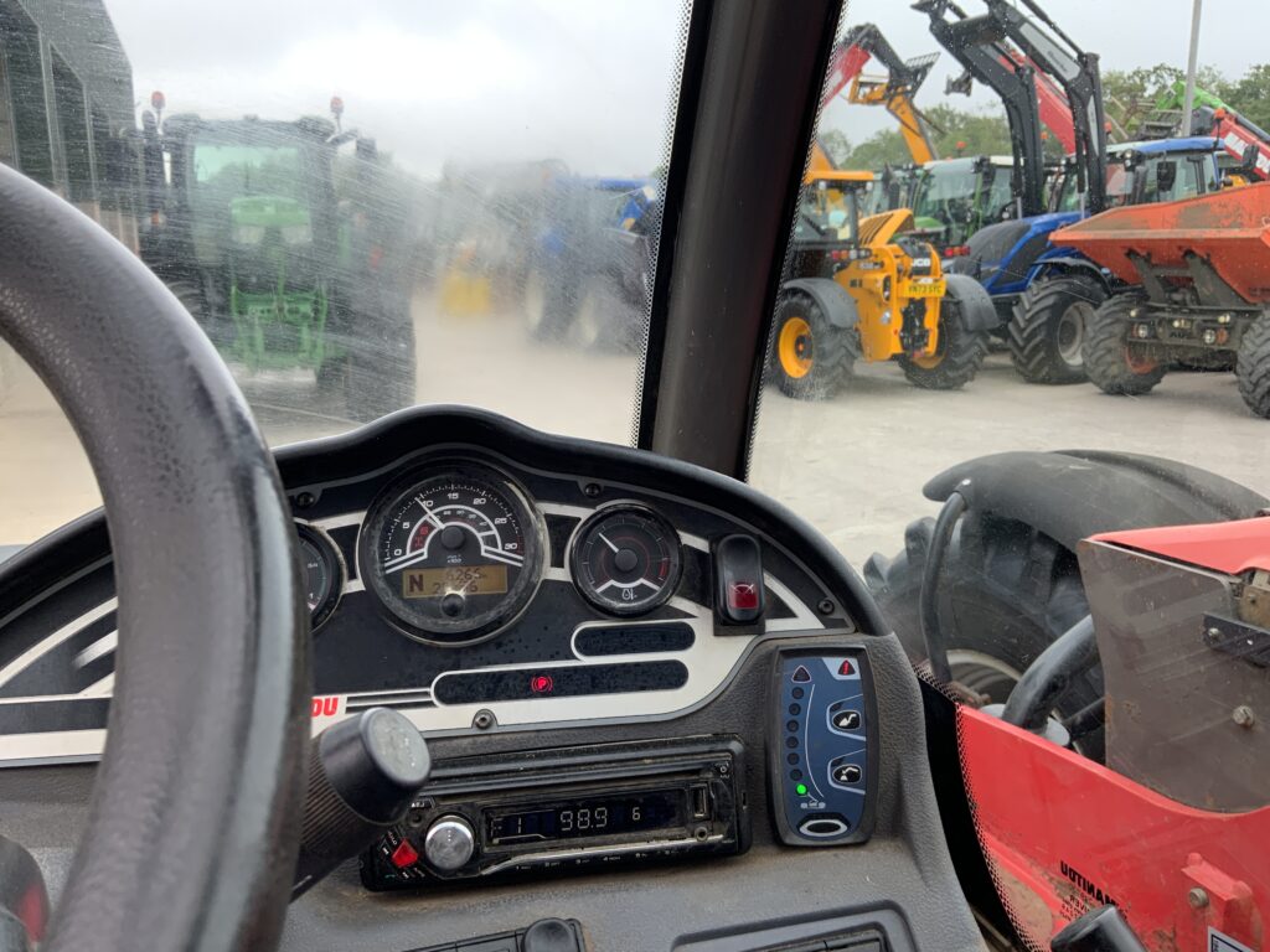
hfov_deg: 61.7
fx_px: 1064
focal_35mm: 29
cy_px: 476
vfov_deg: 48.2
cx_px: 635
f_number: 1.8
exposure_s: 1/122
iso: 20
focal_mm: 3
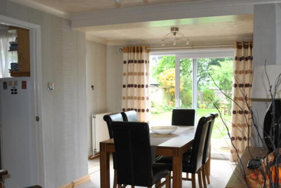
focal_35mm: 39
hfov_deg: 49.3
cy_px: 117
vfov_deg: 34.1
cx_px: 161
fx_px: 305
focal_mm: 20
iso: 200
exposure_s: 1/100
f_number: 3.8
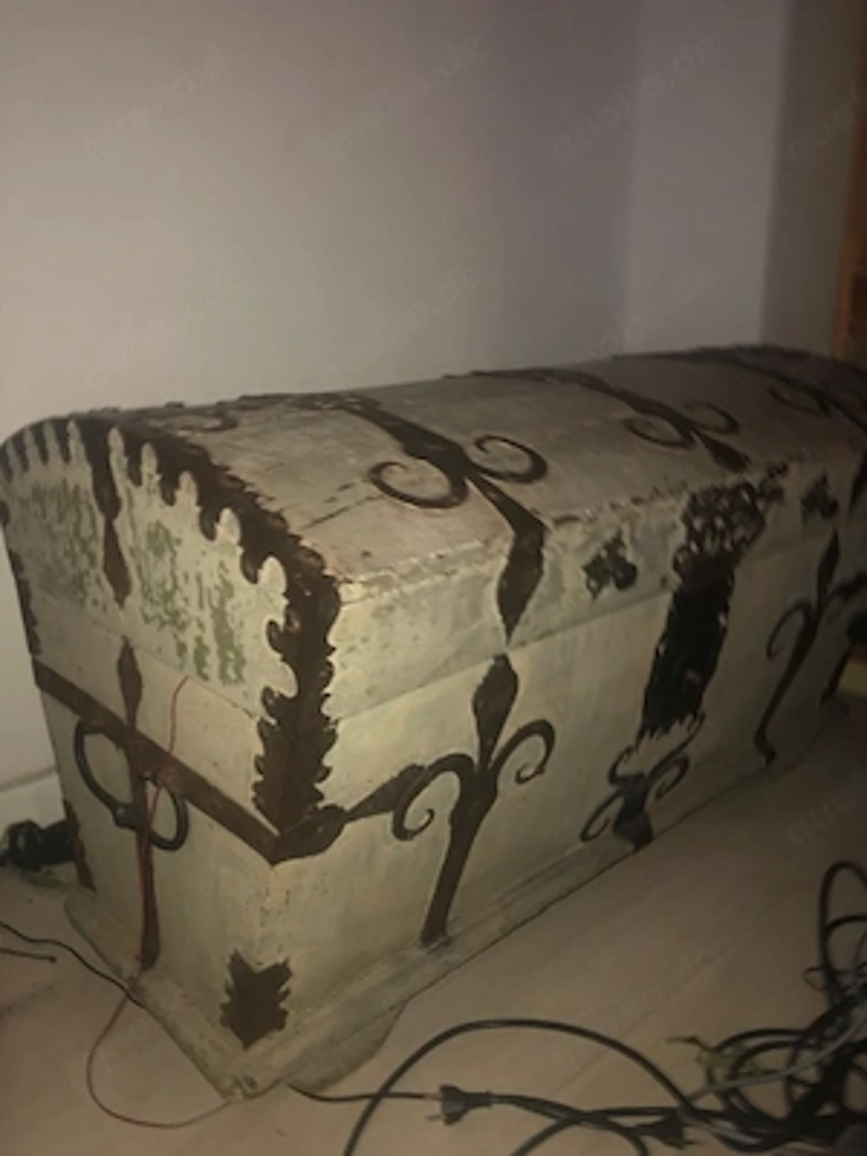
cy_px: 578
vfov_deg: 63.4
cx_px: 434
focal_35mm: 28
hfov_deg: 49.7
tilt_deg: -14.8
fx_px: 935
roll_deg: +1.5
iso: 50
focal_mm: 3.99
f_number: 1.8
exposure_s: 1/12
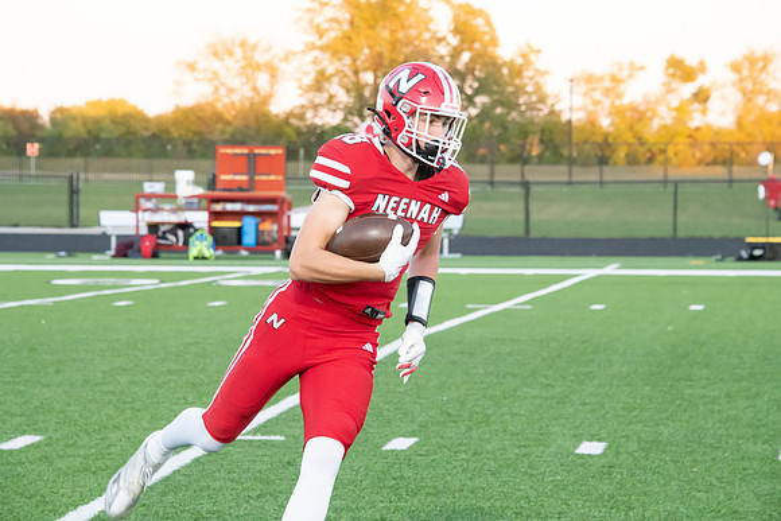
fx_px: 3689
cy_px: 260
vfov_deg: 8.1
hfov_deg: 12.1
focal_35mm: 170
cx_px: 390
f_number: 9
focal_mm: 170
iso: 8000
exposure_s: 1/400
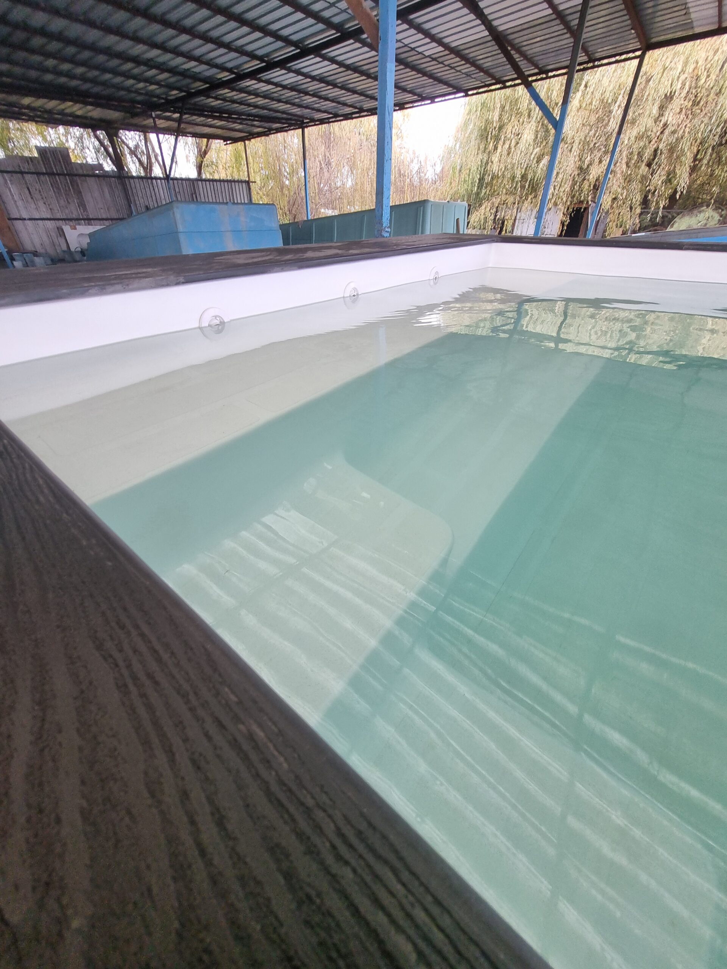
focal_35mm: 13
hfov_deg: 89.9
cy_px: 484
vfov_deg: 106.2
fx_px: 364
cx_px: 364
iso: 50
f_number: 2.2
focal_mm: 1.74
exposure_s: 1/50
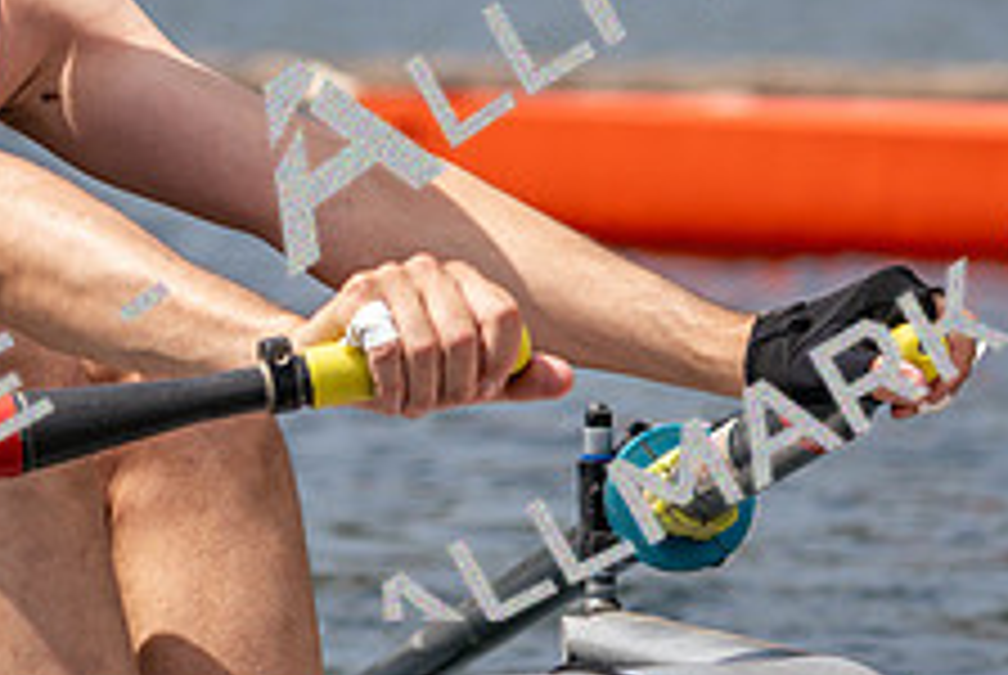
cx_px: -122
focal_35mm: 540
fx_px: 15140
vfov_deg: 2.6
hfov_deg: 3.8
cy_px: -151
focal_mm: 209
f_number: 5.6
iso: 250
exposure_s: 1/1600
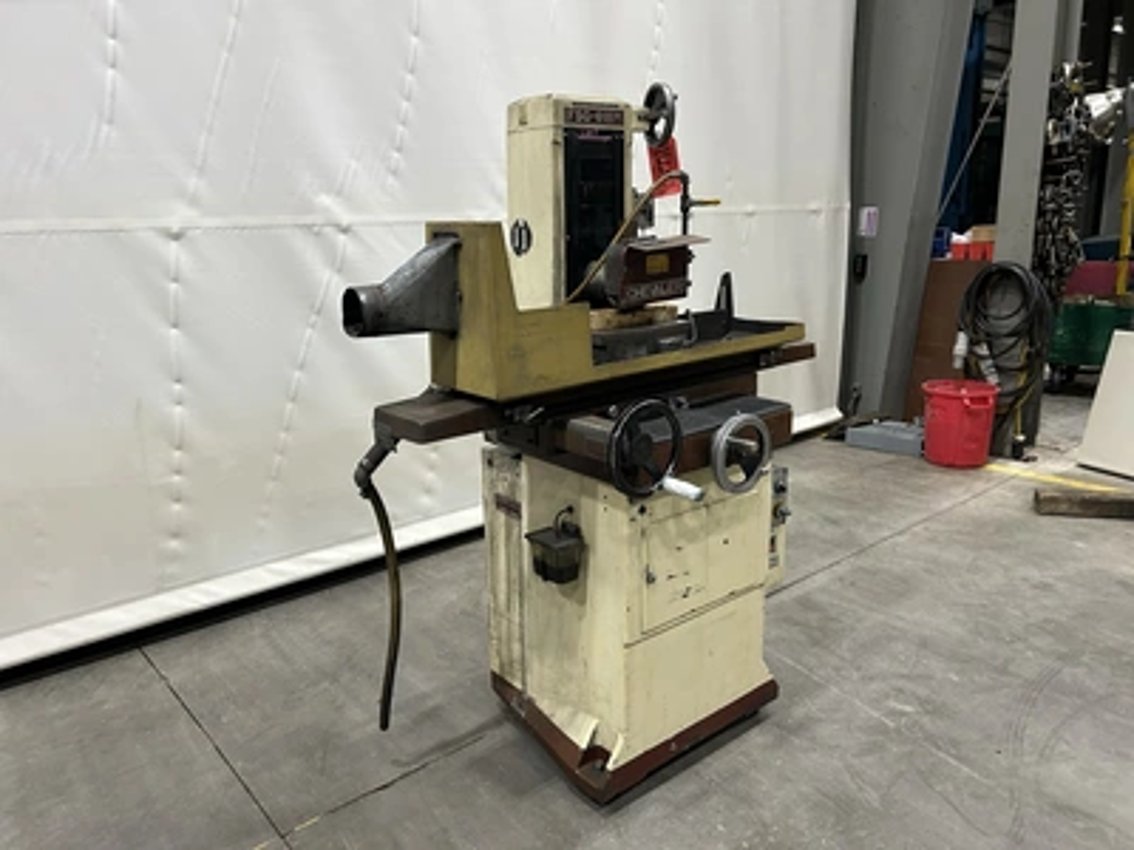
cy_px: 425
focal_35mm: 26
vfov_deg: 53.1
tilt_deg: -12.0
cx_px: 567
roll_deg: +1.2
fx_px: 852
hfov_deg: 67.3
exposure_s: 1/60
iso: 250
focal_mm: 5.7
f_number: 1.5
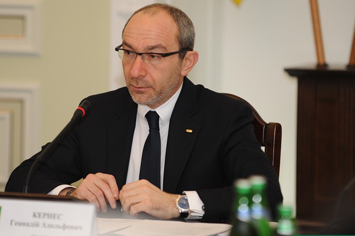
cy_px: 101
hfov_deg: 8.4
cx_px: 151
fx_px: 2414
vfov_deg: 5.6
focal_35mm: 245
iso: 800
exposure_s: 1/250
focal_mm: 200
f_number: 4
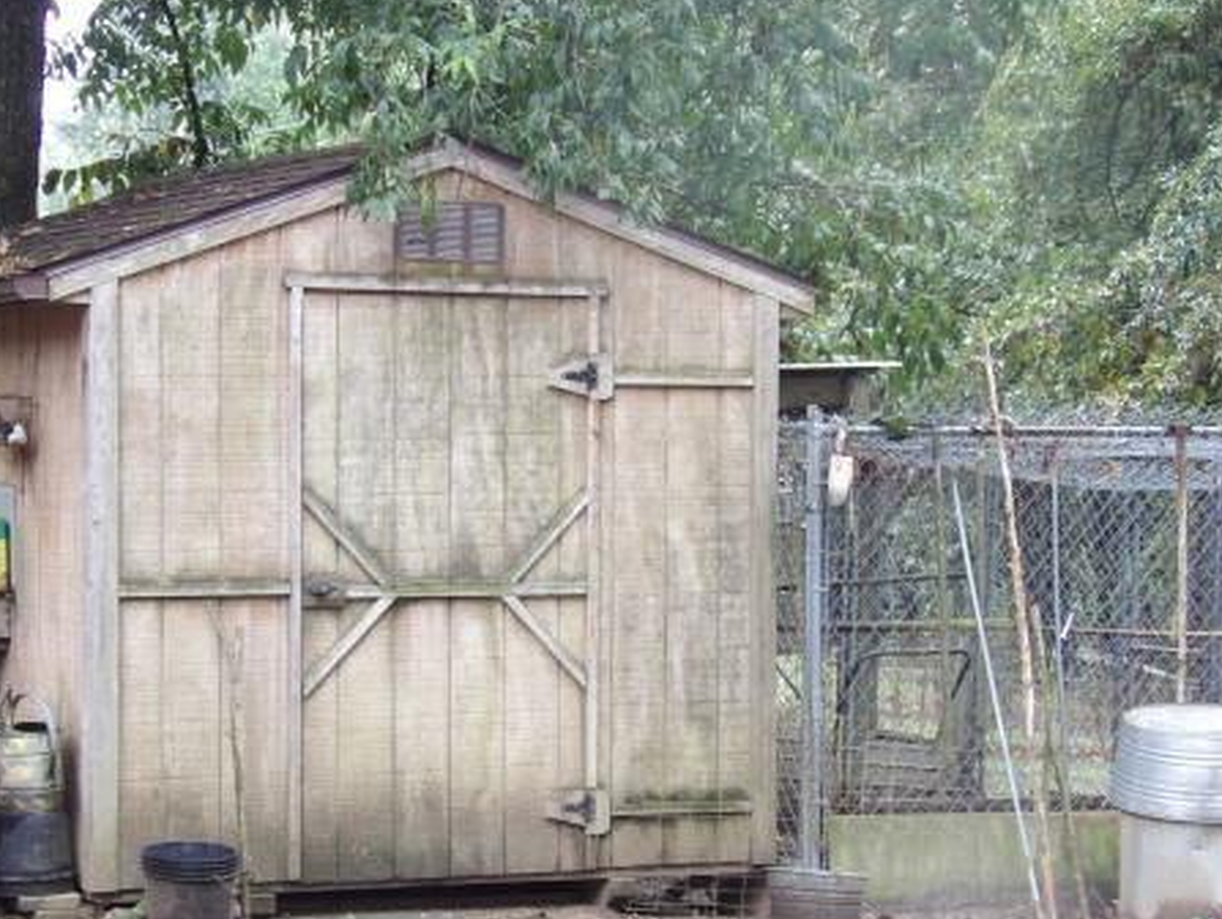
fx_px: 3639
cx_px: 508
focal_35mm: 103
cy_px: 594
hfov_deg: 19.0
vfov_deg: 14.4
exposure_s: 1/50
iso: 363
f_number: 4.1
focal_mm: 13
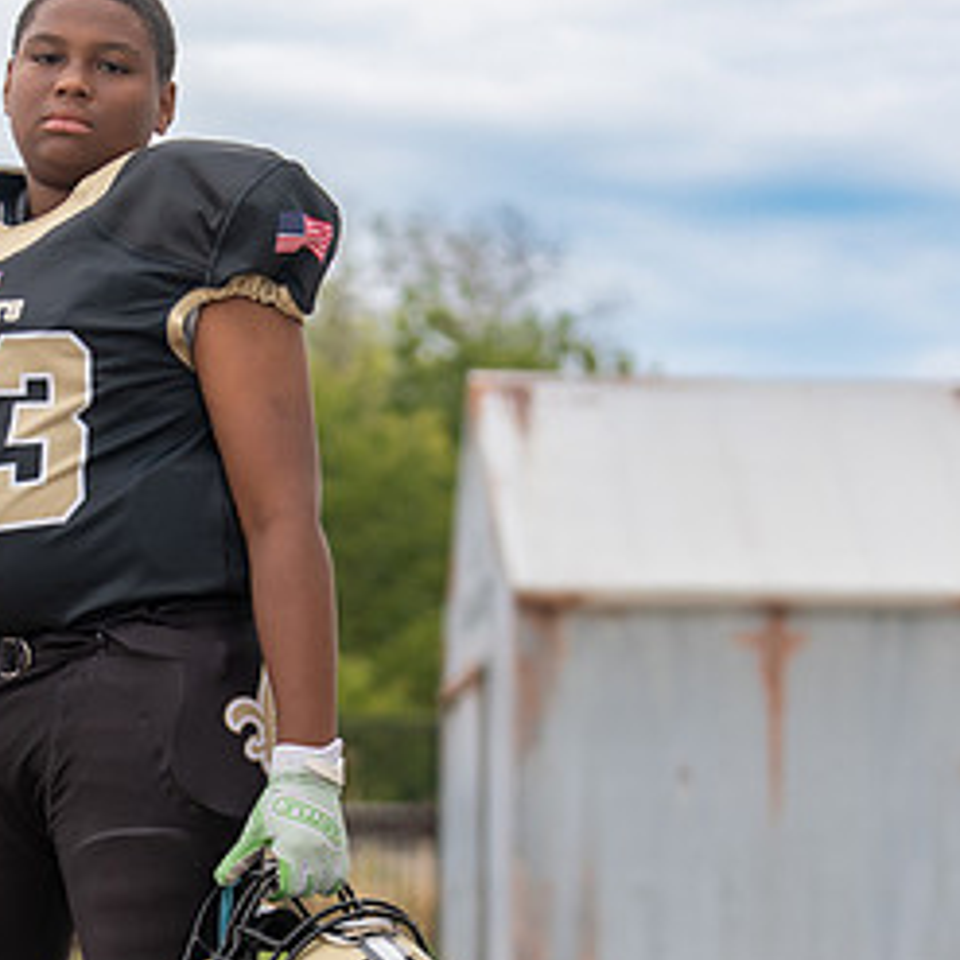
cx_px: 54
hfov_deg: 10.2
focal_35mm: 171
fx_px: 5365
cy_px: 691
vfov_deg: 10.2
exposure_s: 1/320
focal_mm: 70
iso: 160
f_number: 2.8
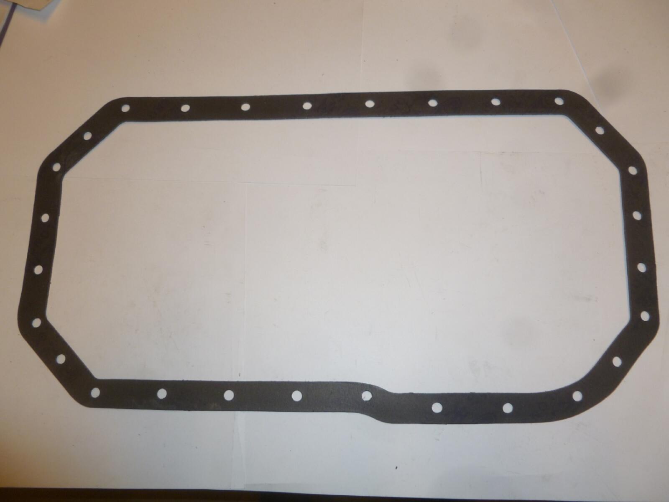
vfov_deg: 49.7
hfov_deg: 63.4
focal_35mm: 28
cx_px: 334
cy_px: 251
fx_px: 541
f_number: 3.3
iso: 100
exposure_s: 1/30
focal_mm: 5
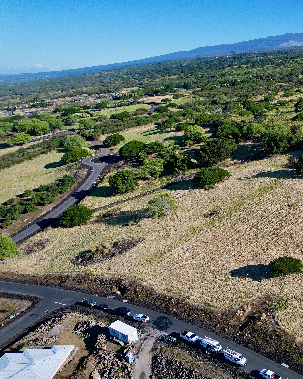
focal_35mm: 31
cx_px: 277
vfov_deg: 57.2
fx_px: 347
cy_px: 190
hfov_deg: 42.9
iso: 100
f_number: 2.8
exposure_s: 1/2000
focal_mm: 8.38
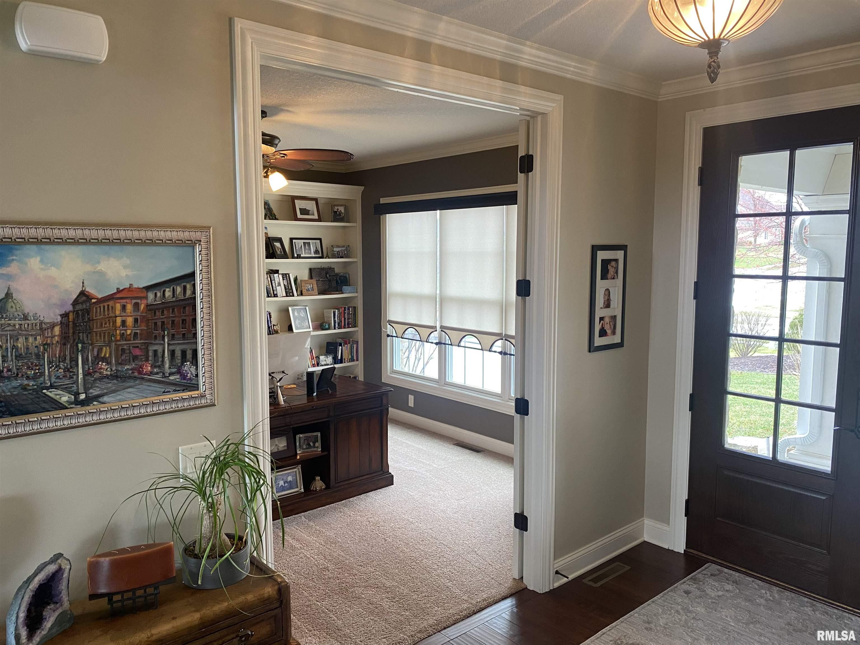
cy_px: 322
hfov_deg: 67.3
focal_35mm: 26
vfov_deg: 53.1
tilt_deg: -6.1
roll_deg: -0.1
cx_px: 430
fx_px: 646
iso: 125
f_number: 1.8
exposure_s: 1/60
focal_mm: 4.25
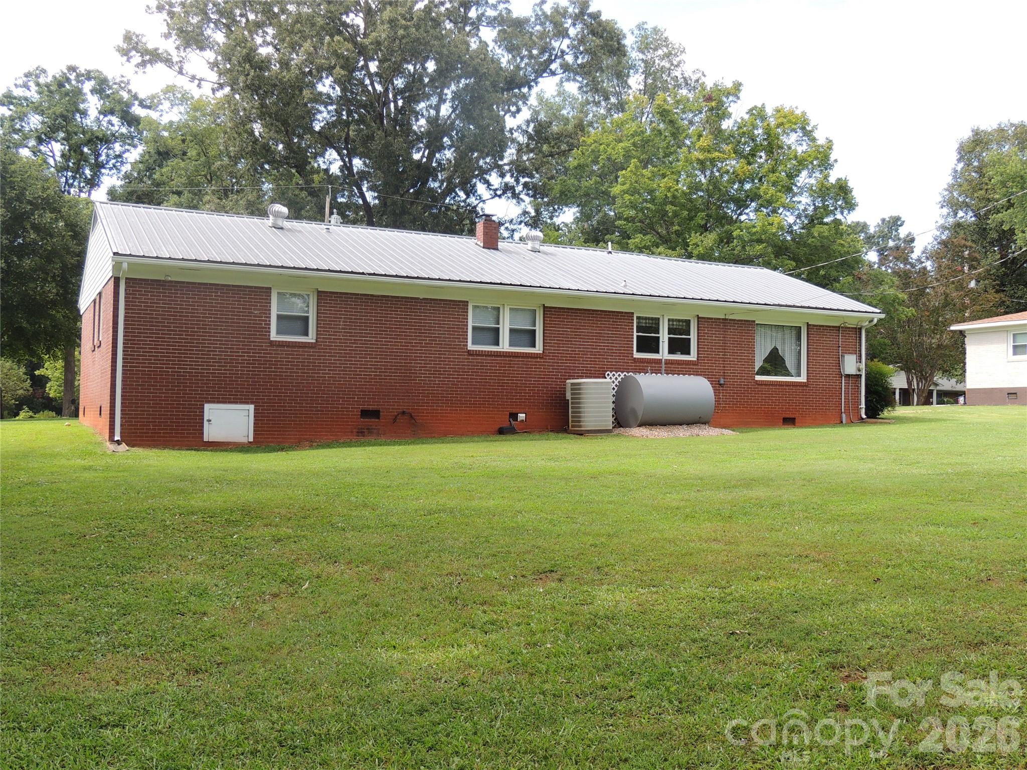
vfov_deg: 40.7
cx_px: 514
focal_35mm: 35
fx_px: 1038
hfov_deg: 52.6
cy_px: 385
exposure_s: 1/320
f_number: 3.3
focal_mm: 6.2
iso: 100
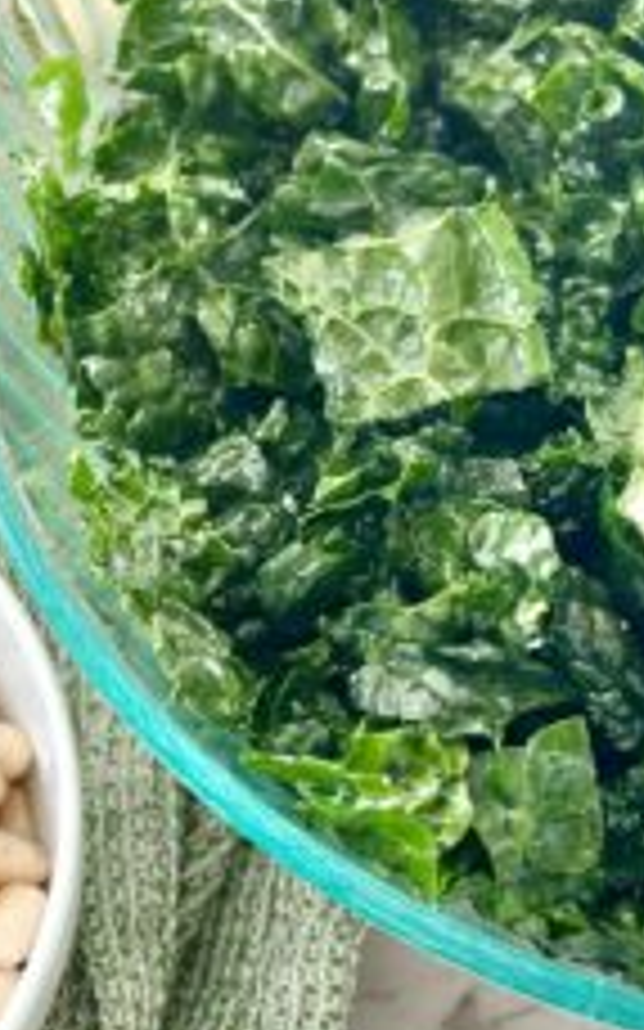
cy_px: 346
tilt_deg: -64.1
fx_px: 3119
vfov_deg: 18.7
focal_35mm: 111
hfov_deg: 11.7
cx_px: 61
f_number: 1.78
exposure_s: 1/120
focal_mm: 6.86
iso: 125
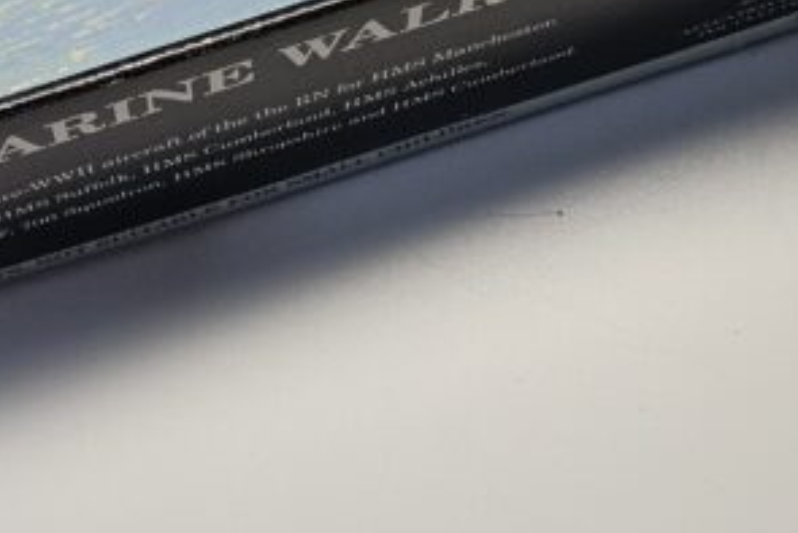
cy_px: -241
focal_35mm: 83
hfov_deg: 23.8
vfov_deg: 15.3
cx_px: 76
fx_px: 1841
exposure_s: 1/120
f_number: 1.8
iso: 200
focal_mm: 5.4
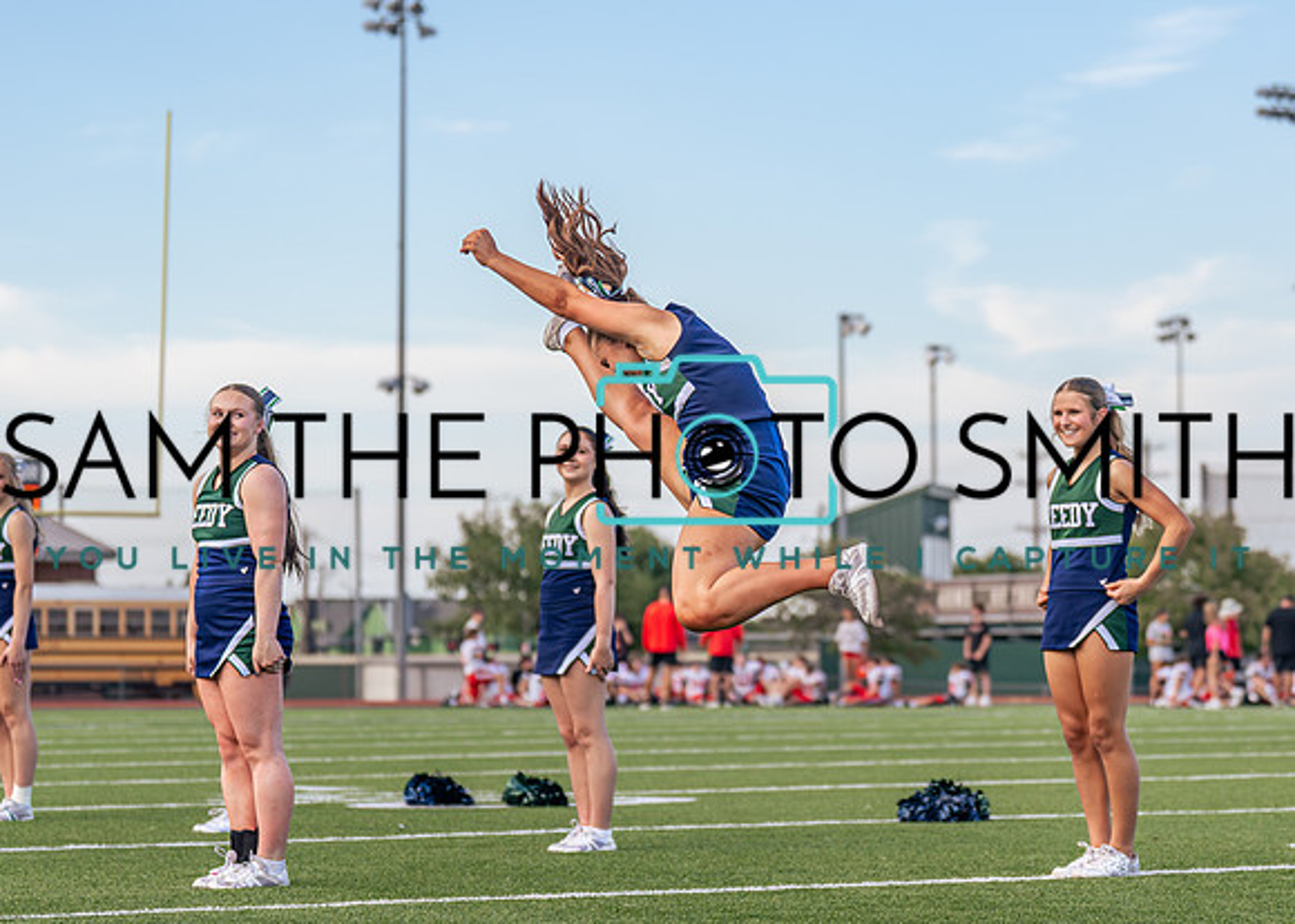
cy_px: 542
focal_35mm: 127
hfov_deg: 15.8
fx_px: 4665
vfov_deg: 11.3
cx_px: 716
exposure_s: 1/2500
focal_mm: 79
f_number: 2.8
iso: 500
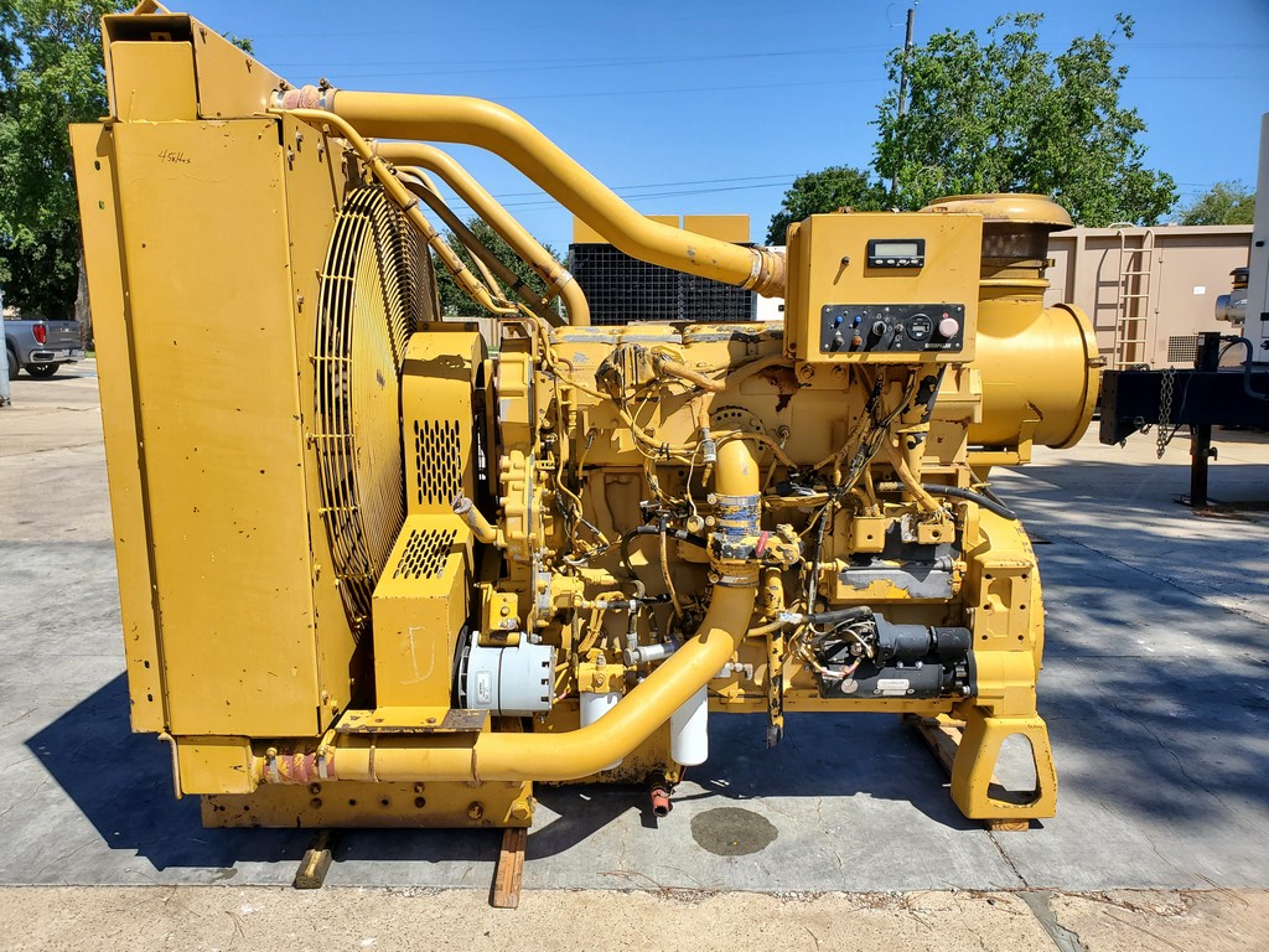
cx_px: 634
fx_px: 953
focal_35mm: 26
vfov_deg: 53.1
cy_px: 476
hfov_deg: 67.3
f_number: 2.4
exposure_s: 1/1270
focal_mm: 4.3
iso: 50
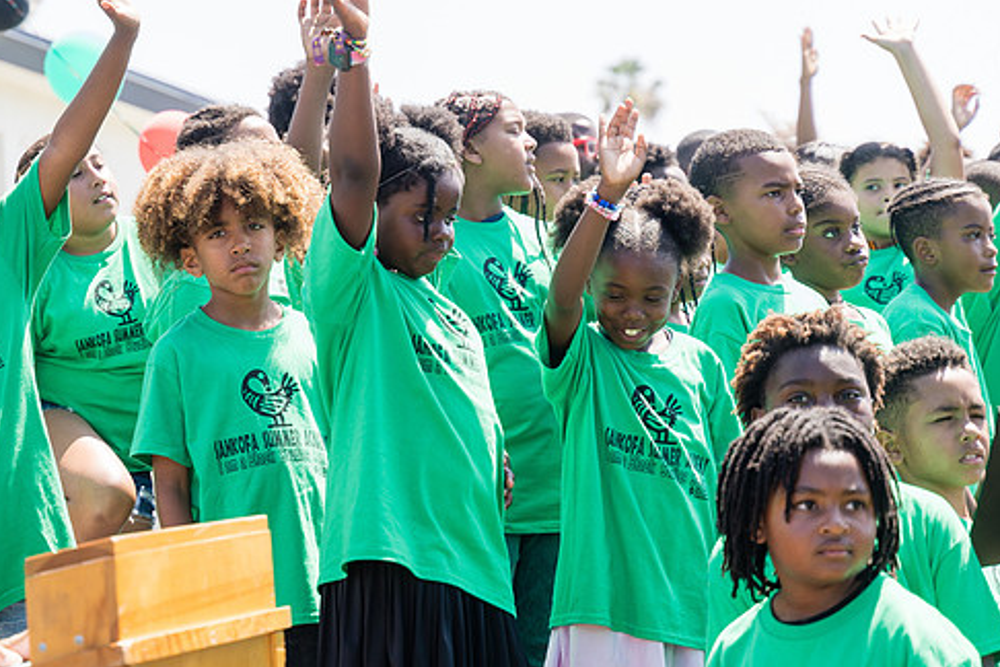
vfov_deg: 11.0
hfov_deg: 16.4
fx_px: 3444
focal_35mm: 124
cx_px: 260
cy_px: 177
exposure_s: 1/320
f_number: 4
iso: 100
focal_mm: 75
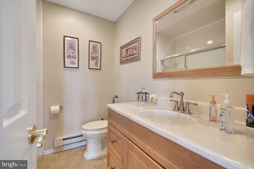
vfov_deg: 73.8
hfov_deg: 96.7
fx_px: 113
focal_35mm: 16
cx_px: 127
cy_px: 84
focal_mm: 16
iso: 250
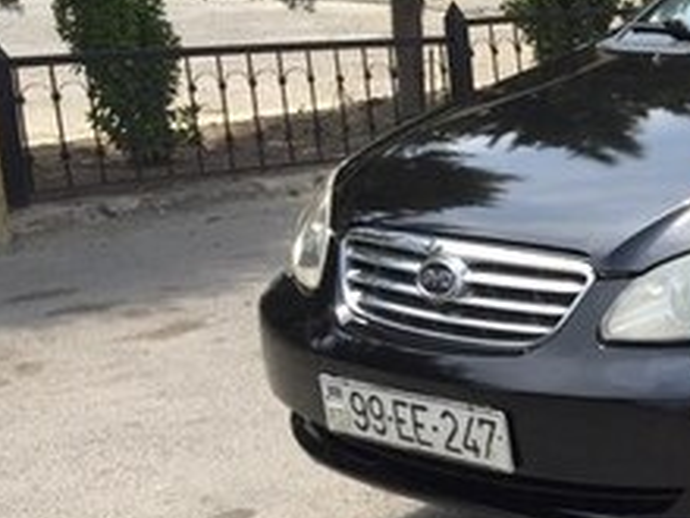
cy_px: 432
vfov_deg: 16.8
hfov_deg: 19.7
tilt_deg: -16.9
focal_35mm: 87
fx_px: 1734
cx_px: 1019
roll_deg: -1.7
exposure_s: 1/1236
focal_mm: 4.15
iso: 32
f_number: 2.2
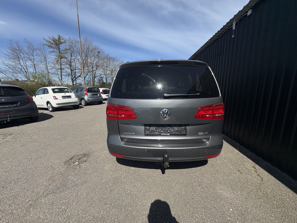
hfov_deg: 102.1
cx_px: 148
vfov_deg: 85.7
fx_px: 120
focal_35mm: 14
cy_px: 112
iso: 64
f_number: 2.2
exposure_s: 1/3546
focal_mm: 2.22
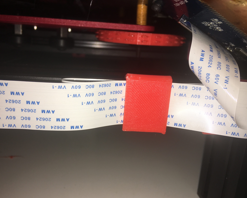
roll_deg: -3.2
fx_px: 227
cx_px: 115
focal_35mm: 31
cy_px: 101
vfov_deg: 47.1
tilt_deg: -14.8
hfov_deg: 57.1
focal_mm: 4.15
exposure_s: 1/267
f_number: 2.2
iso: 25
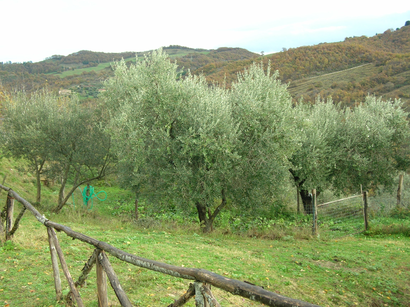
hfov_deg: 40.5
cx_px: 205
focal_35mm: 47
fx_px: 556
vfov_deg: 30.8
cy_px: 154
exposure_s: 1/112
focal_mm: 7.8
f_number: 2.9
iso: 50
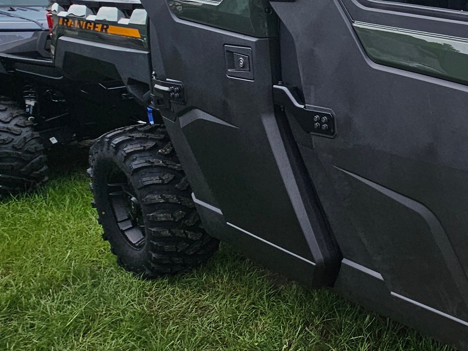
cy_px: 138
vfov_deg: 36.7
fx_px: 527
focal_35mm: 39
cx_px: 565
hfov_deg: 36.6
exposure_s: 1/1538
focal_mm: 2.2
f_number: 2.2
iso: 50
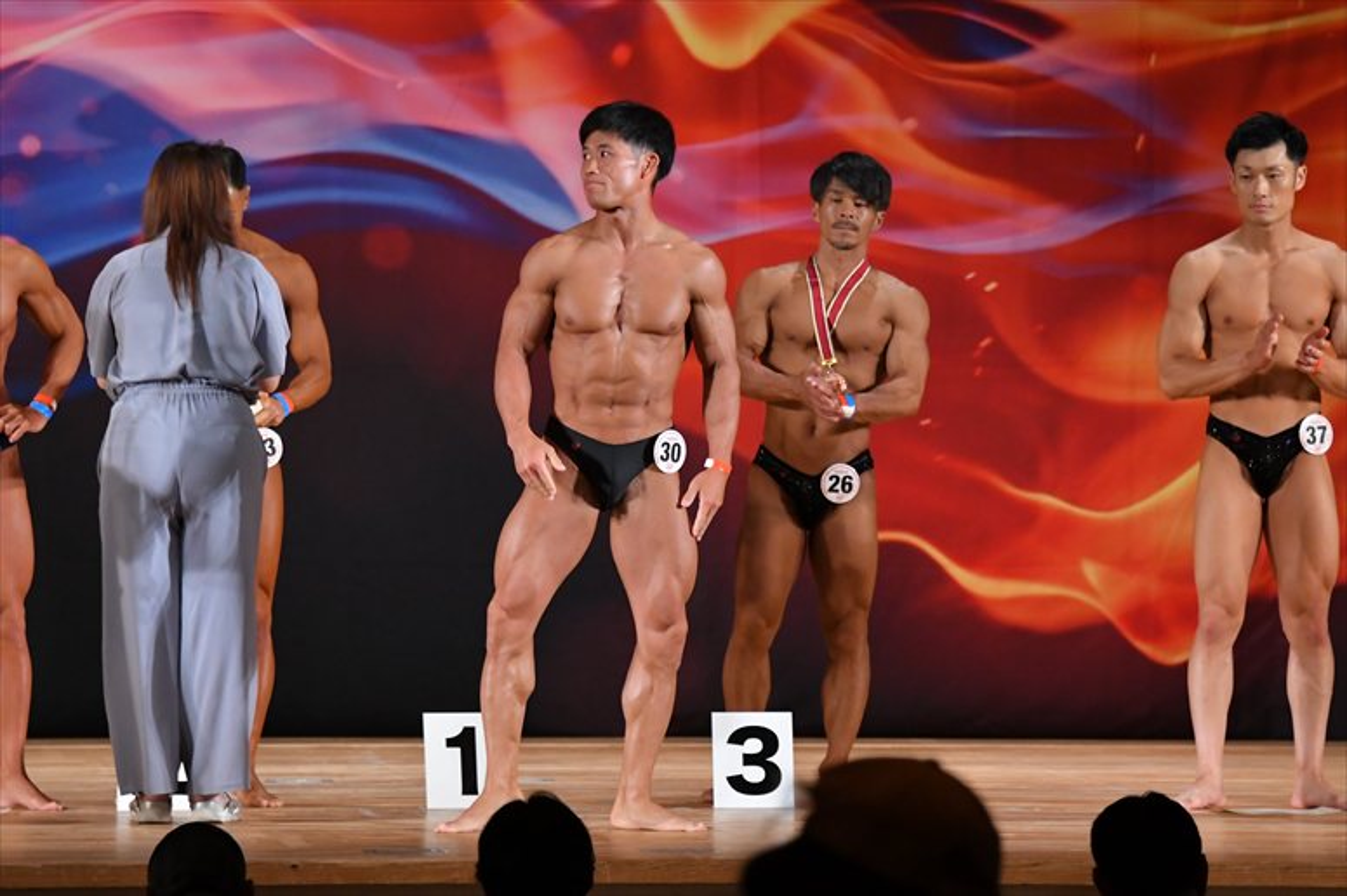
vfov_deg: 6.3
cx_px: 674
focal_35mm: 217
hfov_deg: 9.5
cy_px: 448
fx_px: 8116
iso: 3200
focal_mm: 145
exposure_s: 1/400
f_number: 5.6
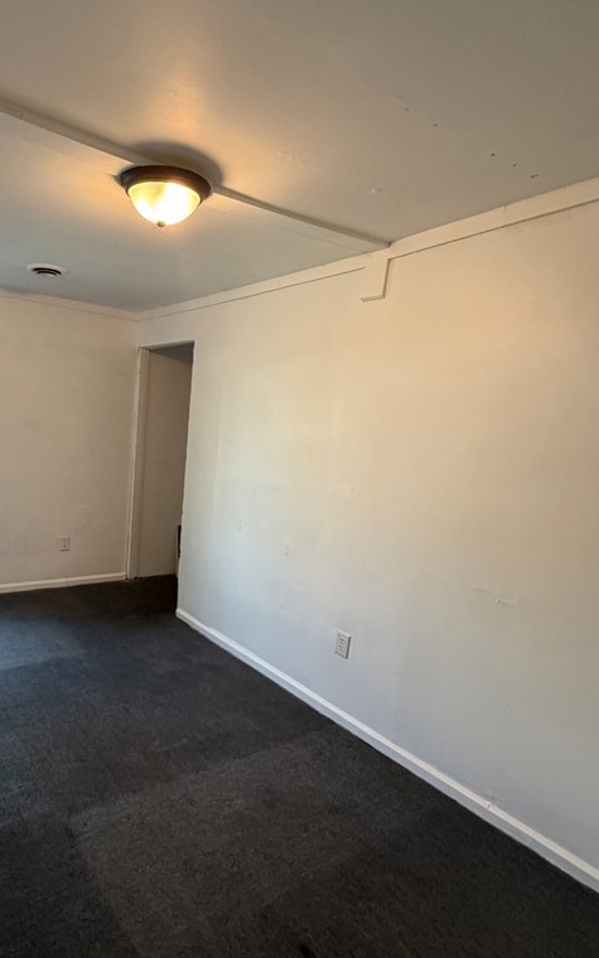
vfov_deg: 85.0
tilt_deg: -7.7
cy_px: 498
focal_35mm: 20
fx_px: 522
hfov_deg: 57.0
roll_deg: -4.8
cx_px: 158
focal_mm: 2.22
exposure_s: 1/60
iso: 200
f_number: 2.2
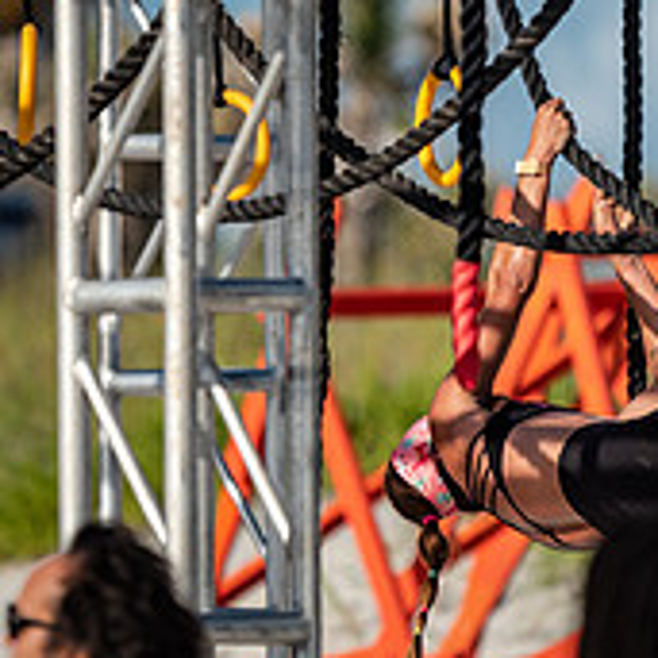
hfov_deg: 2.7
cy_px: 224
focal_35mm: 661
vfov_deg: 2.7
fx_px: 14215
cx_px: 373
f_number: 2.8
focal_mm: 200
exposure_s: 1/4000
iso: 320
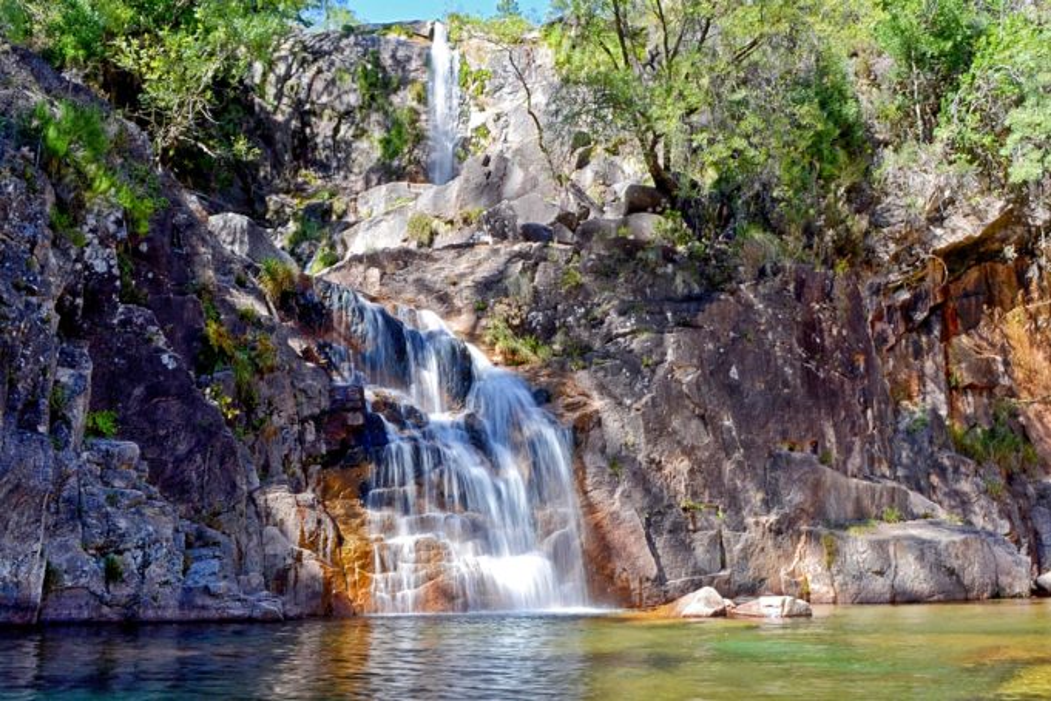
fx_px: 788
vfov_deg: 47.9
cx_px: 526
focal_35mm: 27
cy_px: 350
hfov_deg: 67.4
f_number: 22
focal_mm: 18
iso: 100
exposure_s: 1/6
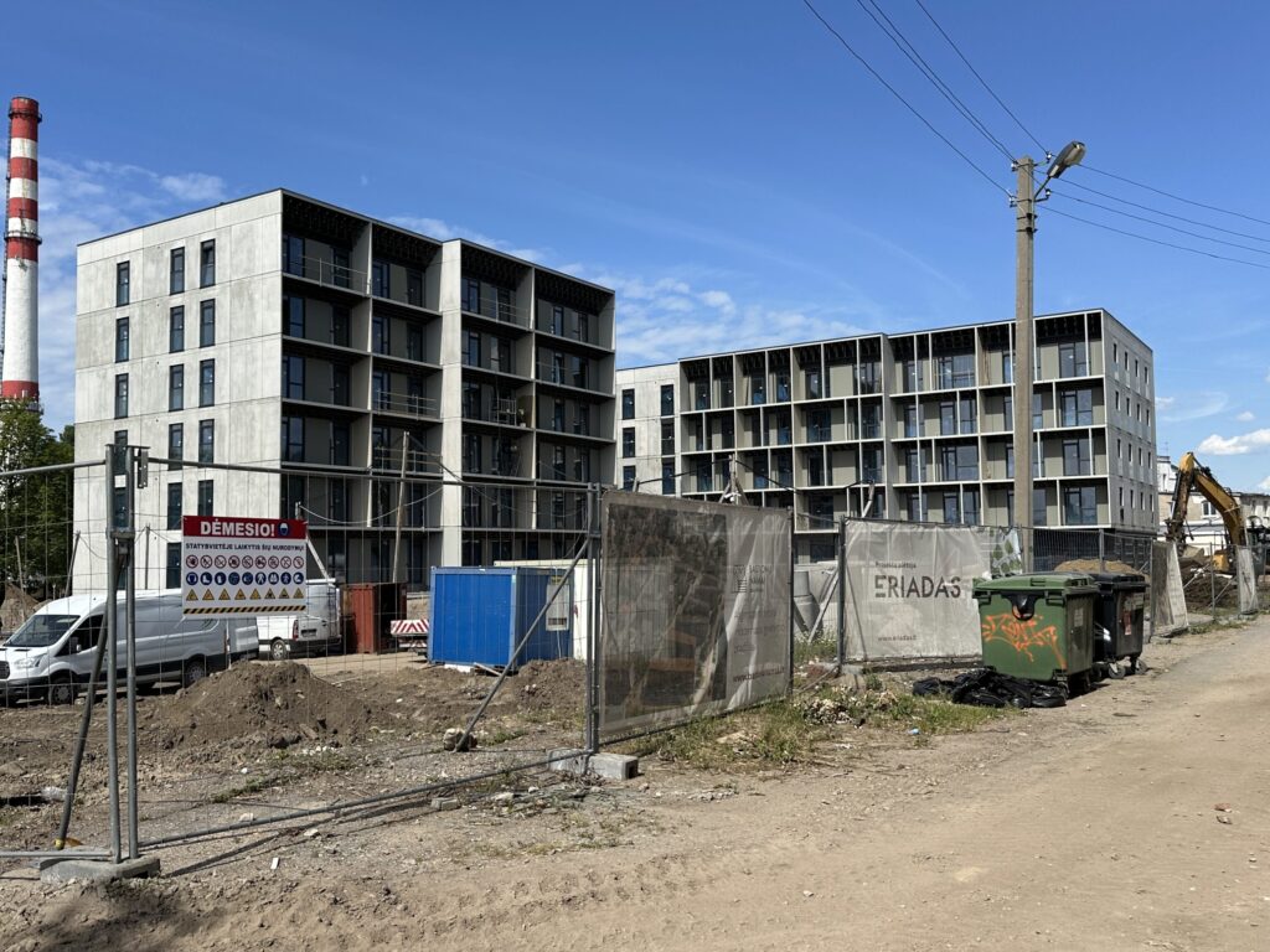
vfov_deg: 56.8
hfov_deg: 71.6
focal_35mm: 24
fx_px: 881
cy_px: 476
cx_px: 635
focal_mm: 6.86
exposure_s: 1/5525
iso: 80
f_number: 1.78
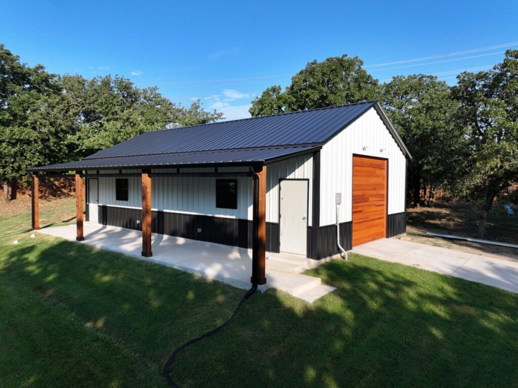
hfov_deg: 71.6
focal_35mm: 24
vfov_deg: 56.8
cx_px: 259
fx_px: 359
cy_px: 194
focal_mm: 12.29
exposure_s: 1/1600
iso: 130
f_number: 2.8
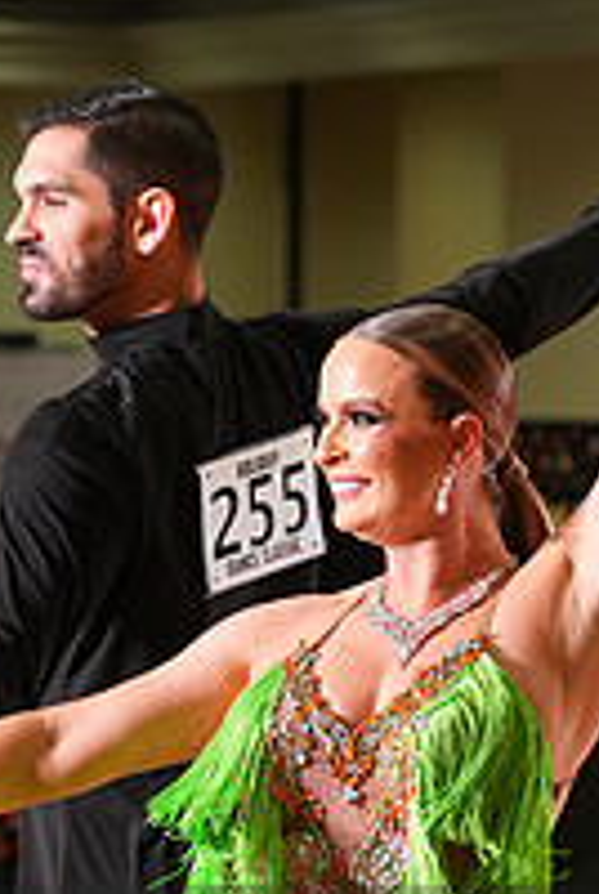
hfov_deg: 4.5
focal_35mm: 307
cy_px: 1037
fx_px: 7635
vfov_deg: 6.7
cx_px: 436
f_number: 4
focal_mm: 106
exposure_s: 1/200
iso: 1600
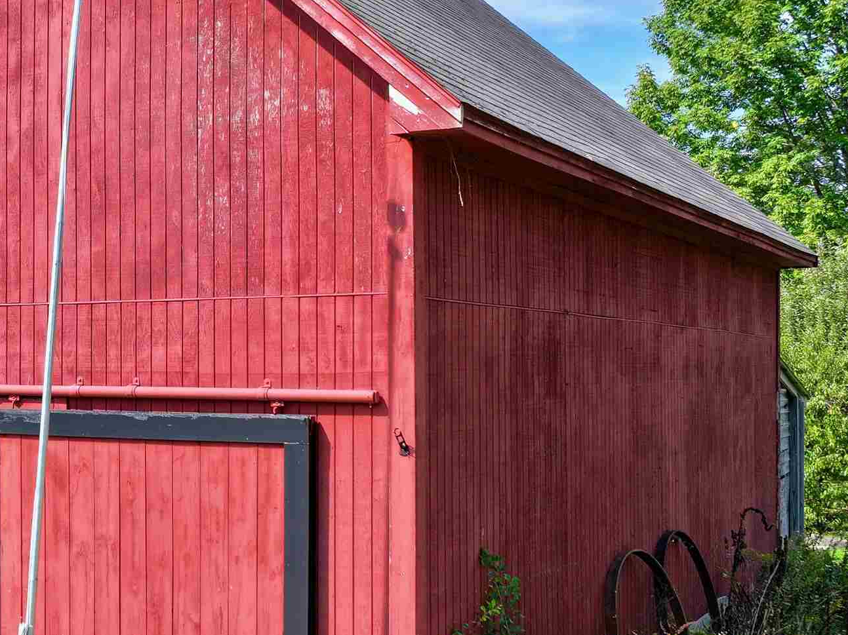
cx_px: 111
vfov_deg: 25.6
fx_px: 1396
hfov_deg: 32.4
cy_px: 361
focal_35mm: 57
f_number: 2.8
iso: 150
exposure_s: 1/2000
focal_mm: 12.29
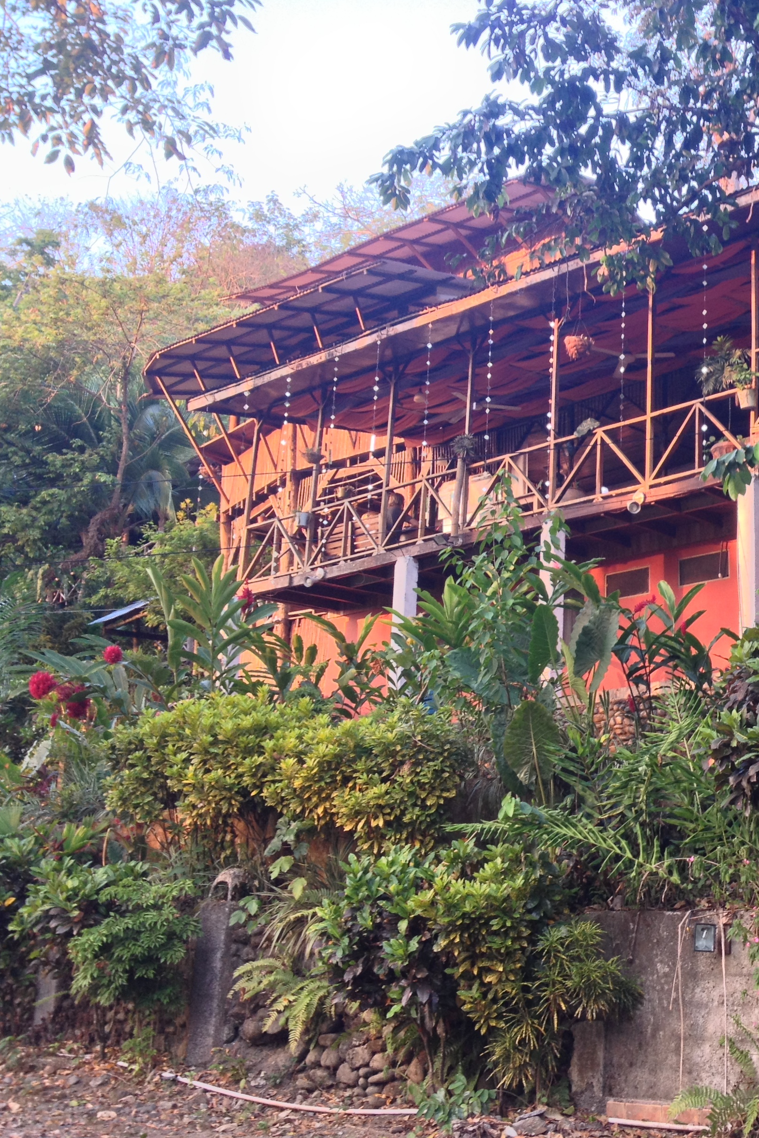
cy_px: 572
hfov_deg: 26.5
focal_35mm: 49
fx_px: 1549
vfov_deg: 40.3
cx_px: 695
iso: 50
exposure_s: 1/24
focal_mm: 4.28
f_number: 2.4
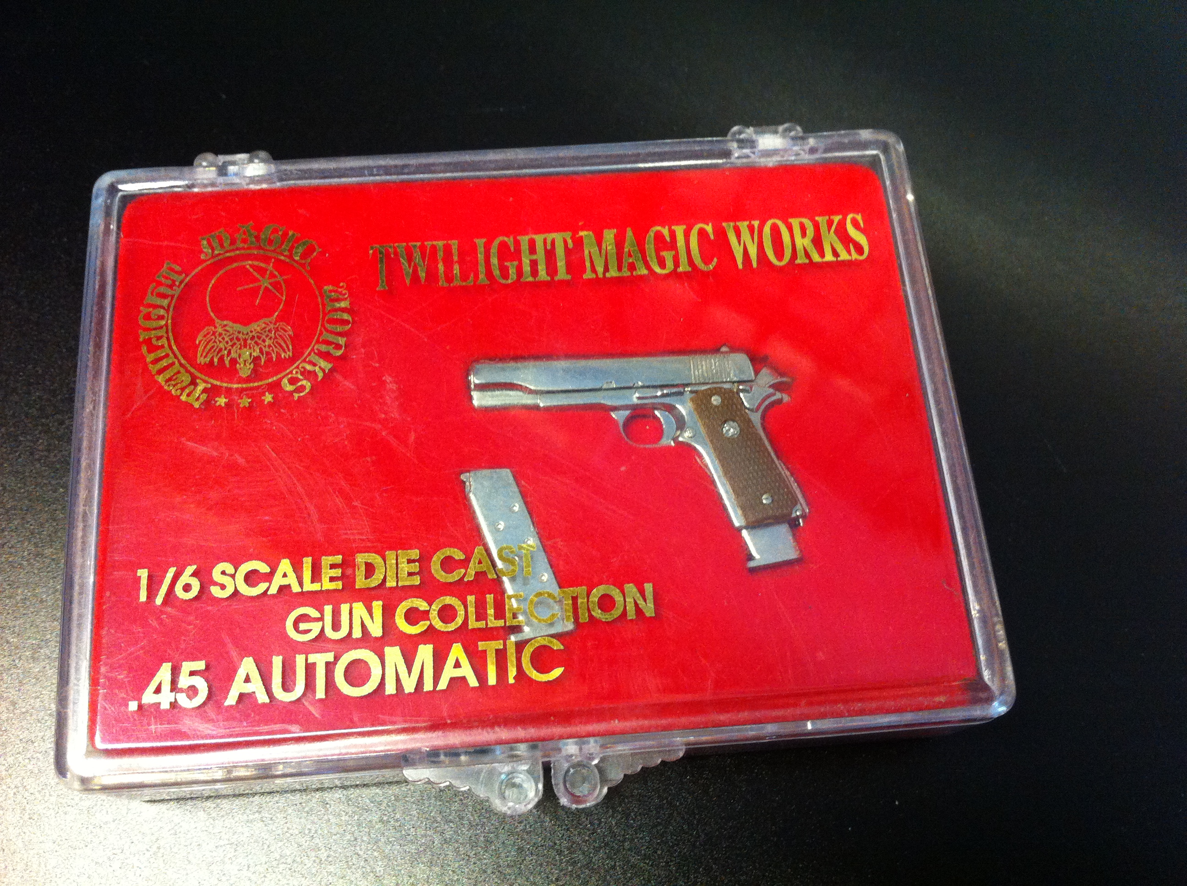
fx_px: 1198
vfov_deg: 40.6
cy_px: 443
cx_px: 594
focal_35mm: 35
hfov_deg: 52.7
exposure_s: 1/15
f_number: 2.8
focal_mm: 3.85
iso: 250
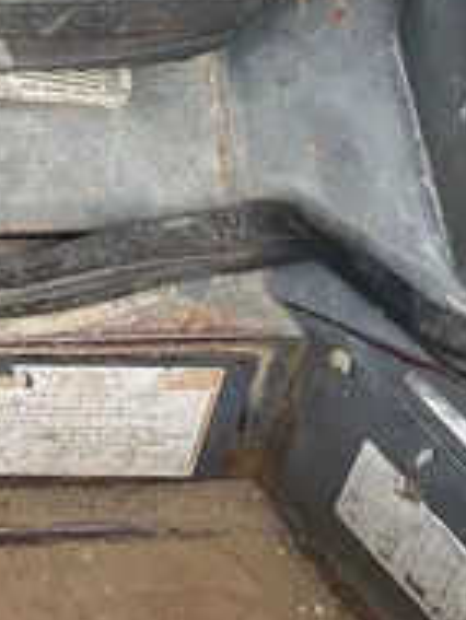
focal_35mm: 101
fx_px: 1811
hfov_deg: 14.5
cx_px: 36
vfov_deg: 16.5
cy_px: -474
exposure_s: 1/608
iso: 50
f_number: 1.6
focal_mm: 5.1
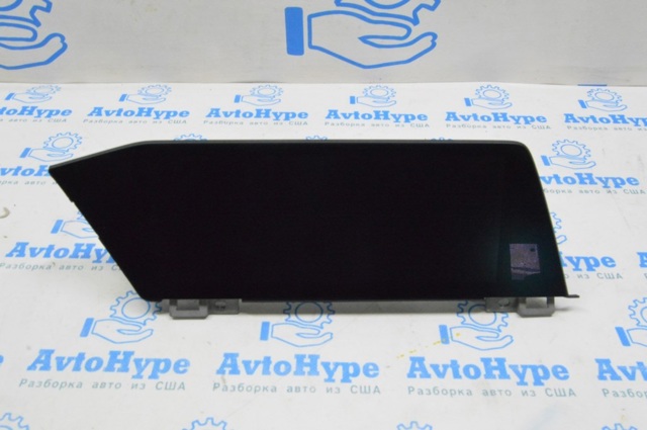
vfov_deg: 39.9
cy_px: 215
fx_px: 592
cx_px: 324
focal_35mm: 33
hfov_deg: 57.3
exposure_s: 1/20
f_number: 20
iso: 6400
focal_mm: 22
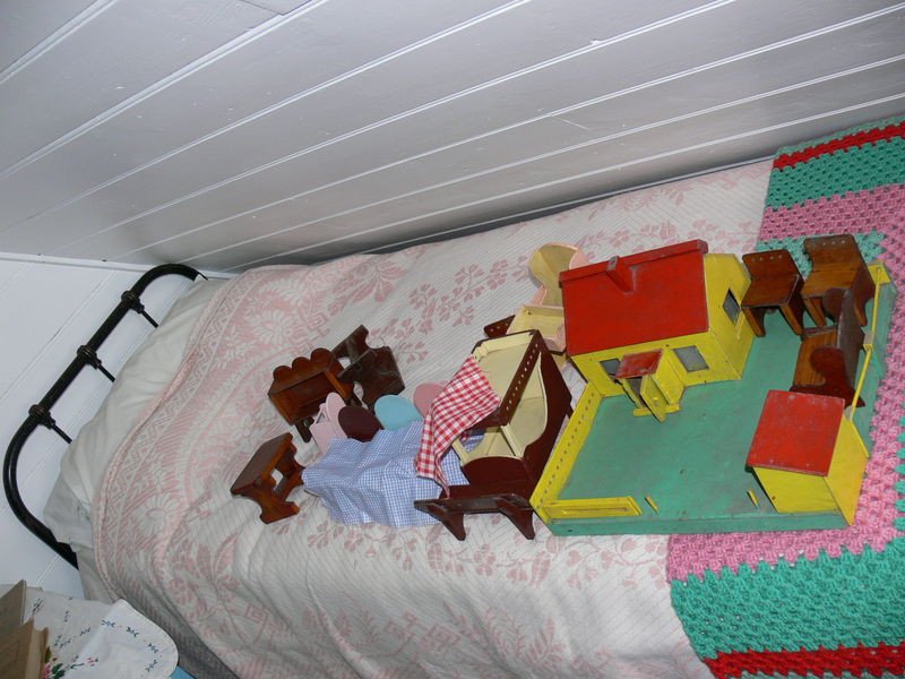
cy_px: 340
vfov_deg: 40.7
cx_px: 452
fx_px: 915
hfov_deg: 52.6
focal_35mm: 35
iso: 100
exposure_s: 1/30
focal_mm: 7.4
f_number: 2.8
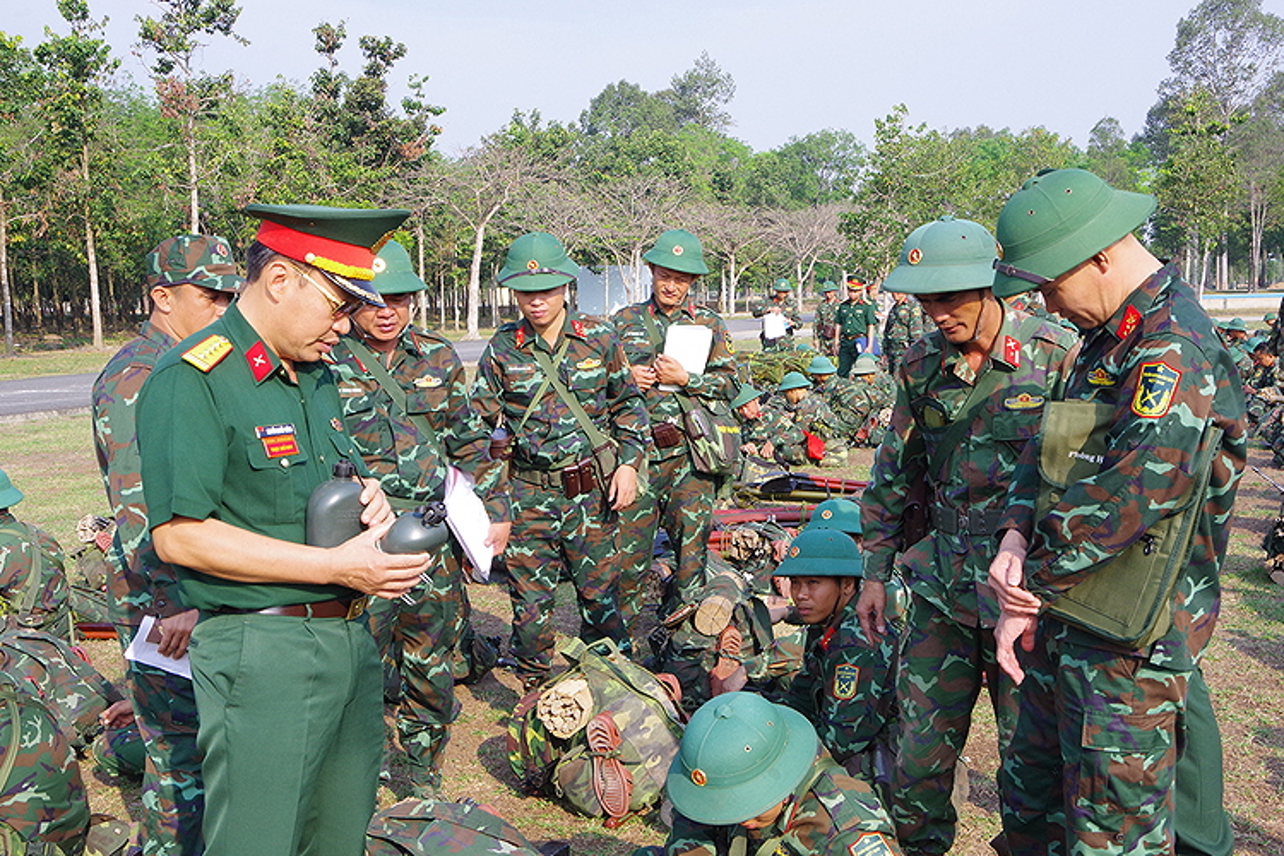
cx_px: 642
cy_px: 428
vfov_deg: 31.9
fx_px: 1498
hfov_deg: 46.4
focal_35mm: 42
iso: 800
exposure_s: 1/160
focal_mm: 28
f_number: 16
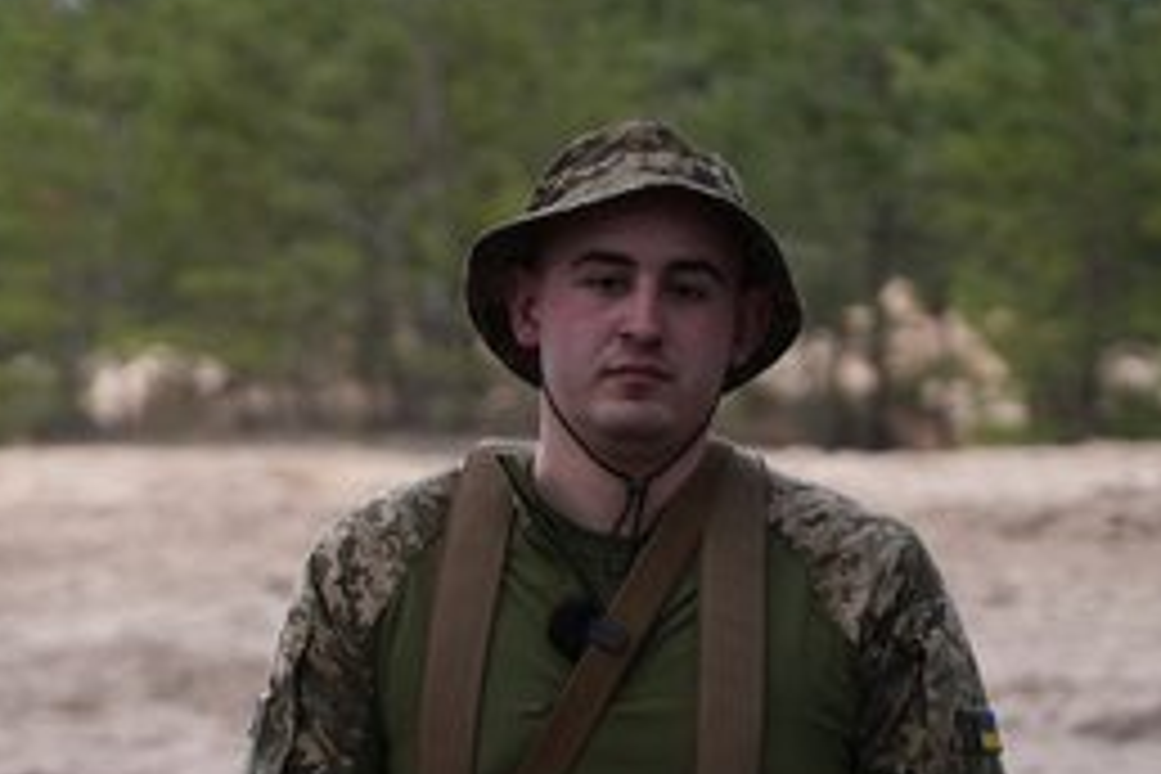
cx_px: 446
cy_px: 574
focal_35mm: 163
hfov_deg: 12.6
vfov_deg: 8.4
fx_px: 5256
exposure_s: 1/8000
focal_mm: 105
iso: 2500
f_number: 4
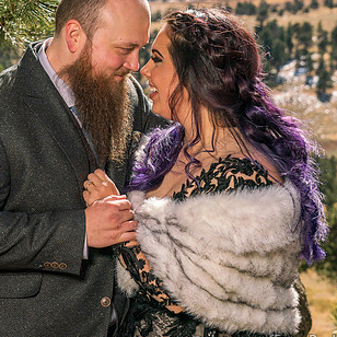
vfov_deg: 24.0
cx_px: 130
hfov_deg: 23.9
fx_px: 793
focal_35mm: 72
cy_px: 145
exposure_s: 1/2000
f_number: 4.5
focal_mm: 45
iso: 200
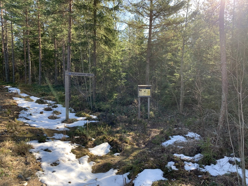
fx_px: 186
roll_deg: +0.8
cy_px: 93
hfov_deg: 67.3
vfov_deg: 53.1
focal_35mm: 26
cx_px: 124
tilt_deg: -5.5
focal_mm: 4.25
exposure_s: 1/173
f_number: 1.8
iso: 25
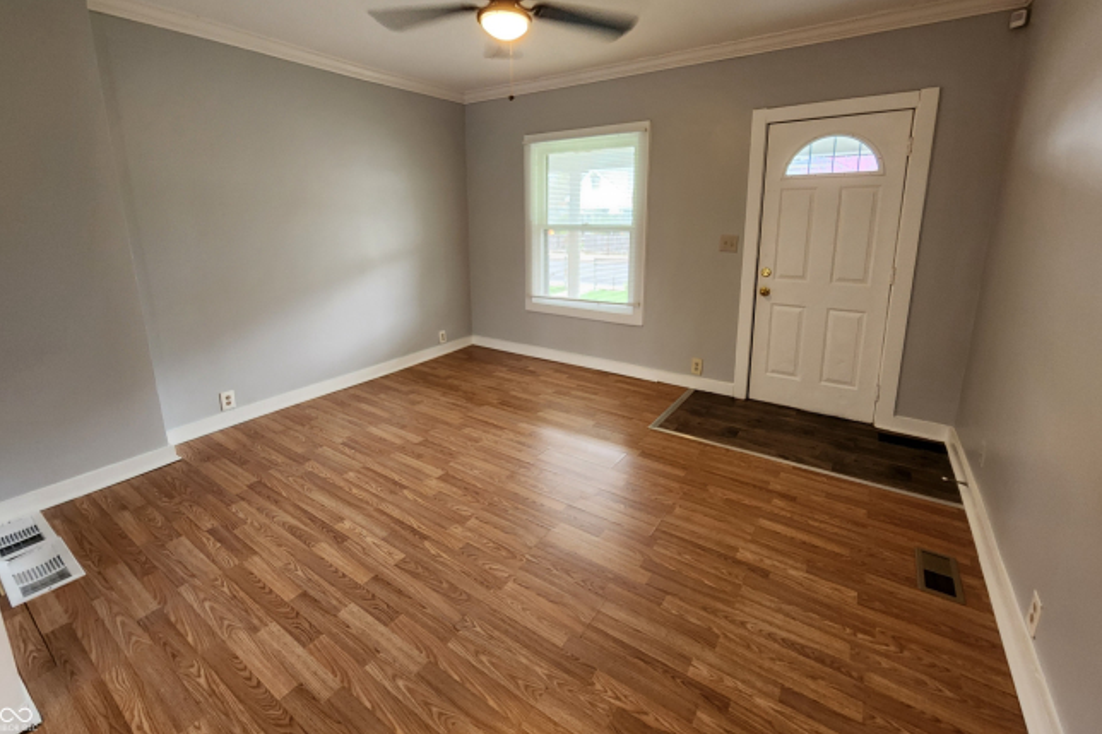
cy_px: 313
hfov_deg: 104.3
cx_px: 554
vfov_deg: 80.7
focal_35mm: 14
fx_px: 428
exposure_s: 1/40
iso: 320
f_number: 2.2
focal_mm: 2.2
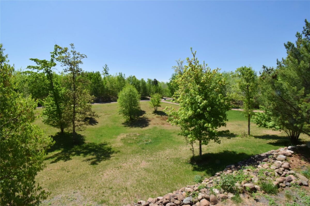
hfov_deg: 100.4
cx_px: 155
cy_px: 103
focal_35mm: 15
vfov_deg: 77.3
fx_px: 129
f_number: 22
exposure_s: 1/200
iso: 320
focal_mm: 10
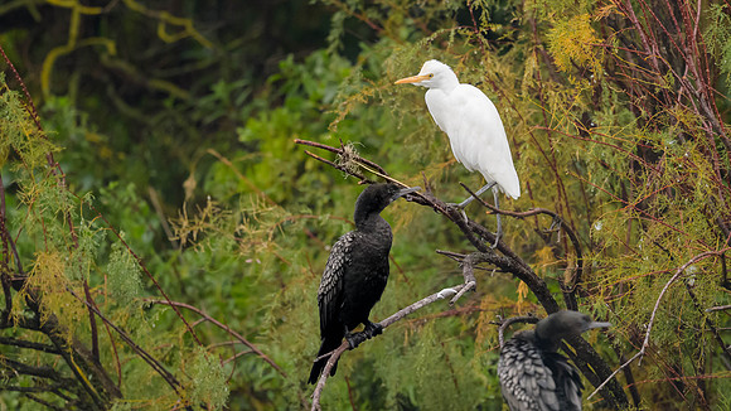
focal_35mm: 795
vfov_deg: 1.5
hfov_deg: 2.7
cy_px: 151
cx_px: 420
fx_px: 15401
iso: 1400
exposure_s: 1/125
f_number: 2.8
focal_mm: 400
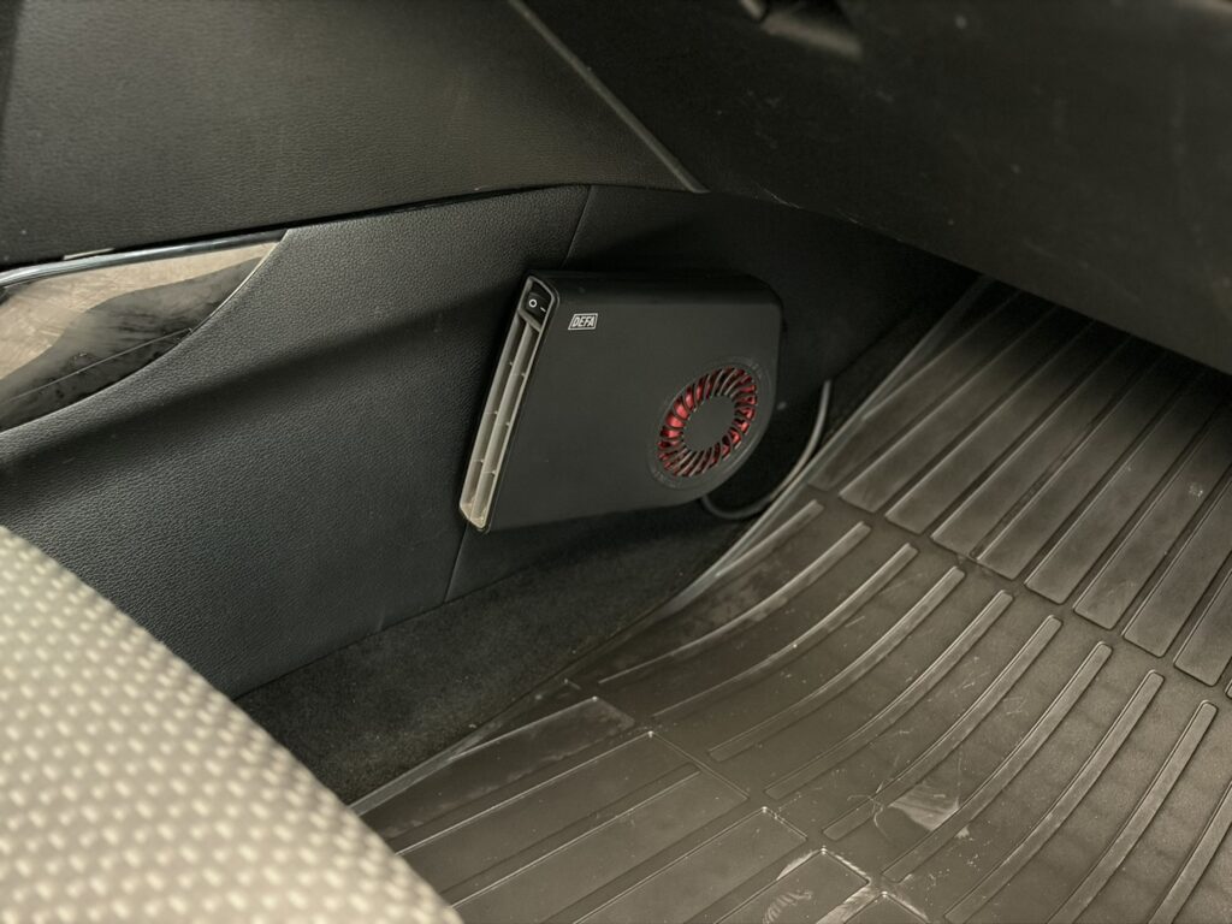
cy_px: 462
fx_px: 1851
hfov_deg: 36.8
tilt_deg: -34.3
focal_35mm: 52
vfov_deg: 28.0
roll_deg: +1.8
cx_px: 616
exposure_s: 1/15
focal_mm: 5.96
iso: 640
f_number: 1.6
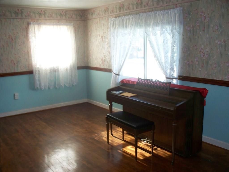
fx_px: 238
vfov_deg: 39.7
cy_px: 86
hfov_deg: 51.4
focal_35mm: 36
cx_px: 114
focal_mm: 7.54
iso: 200
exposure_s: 1/60
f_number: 2.8
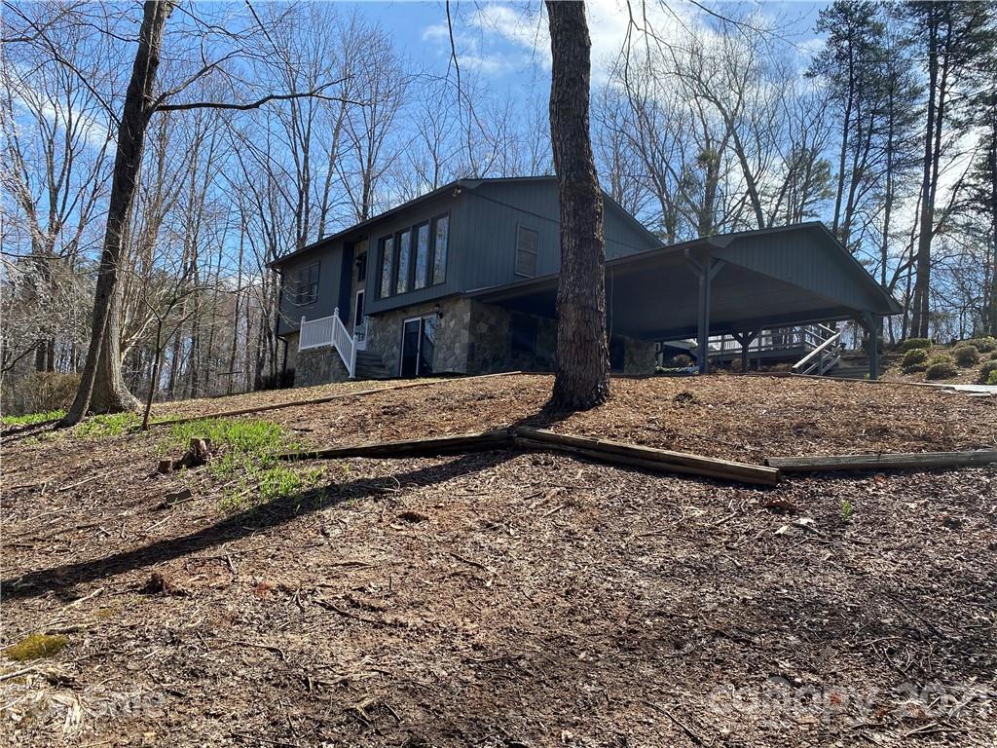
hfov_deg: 67.3
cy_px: 374
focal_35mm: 26
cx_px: 498
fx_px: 749
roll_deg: -3.5
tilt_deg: +6.4
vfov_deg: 53.1
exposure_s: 1/1464
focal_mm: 4.25
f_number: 1.8
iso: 32
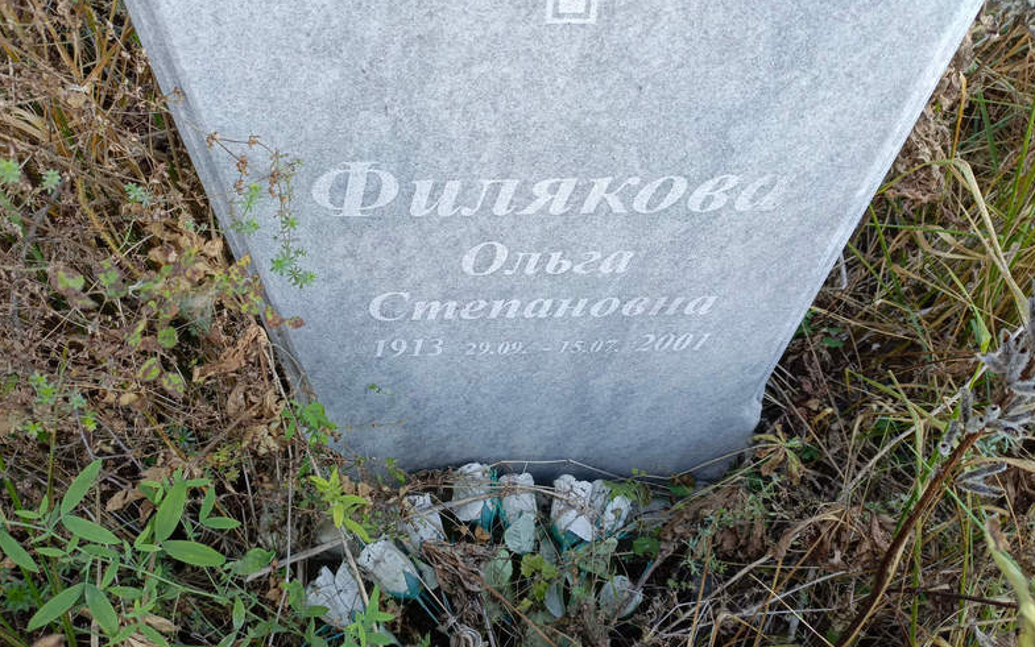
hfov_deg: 68.4
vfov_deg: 46.0
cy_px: 304
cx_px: 512
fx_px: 762
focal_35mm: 27
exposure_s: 1/100
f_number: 1.69
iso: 203
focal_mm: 4.76
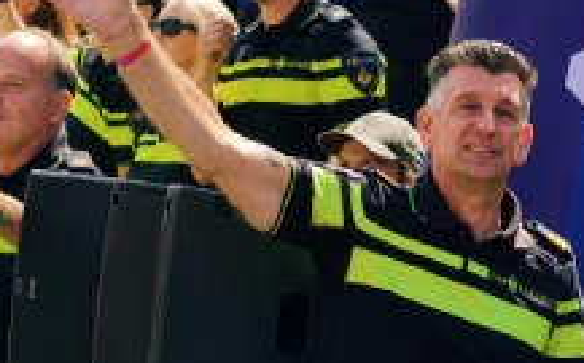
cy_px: 12
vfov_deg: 6.2
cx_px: 554
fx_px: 3370
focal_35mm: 212
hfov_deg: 9.8
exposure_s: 1/1600
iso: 160
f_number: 2
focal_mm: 27
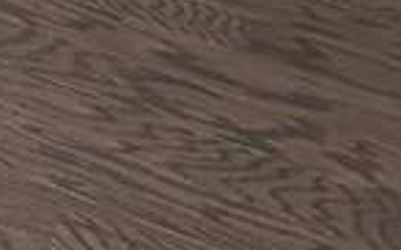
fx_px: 1136
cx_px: -168
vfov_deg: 8.7
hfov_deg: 18.2
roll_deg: -0.7
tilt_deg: -9.5
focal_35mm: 104
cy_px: -630
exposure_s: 1/99
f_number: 2.2
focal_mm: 2.22
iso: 125
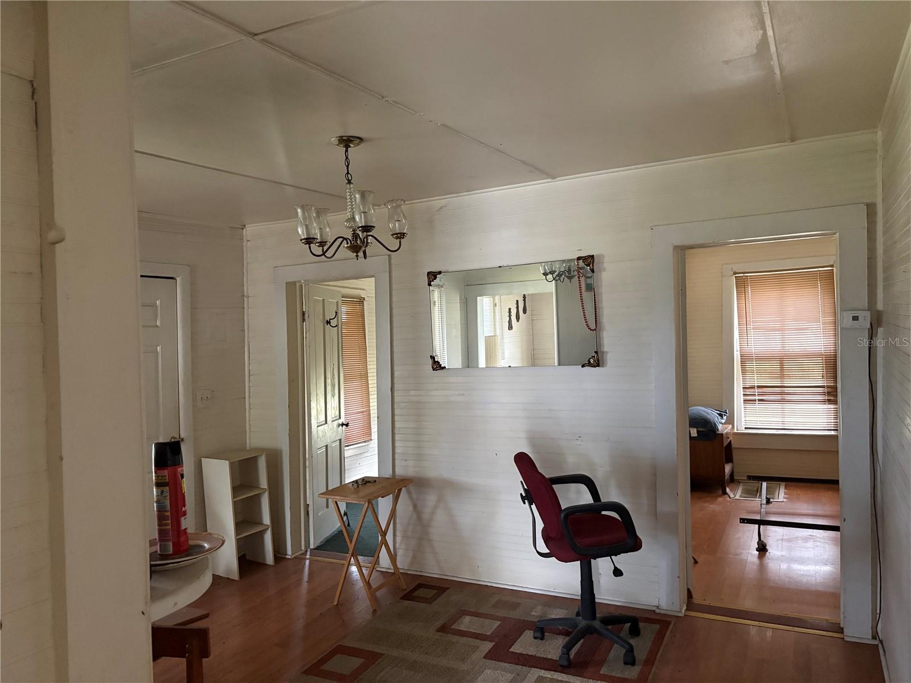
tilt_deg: +0.0
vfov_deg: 53.1
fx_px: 684
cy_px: 342
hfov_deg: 67.3
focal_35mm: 26
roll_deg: +3.5
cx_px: 456
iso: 640
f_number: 1.6
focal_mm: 5.96
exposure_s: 1/36
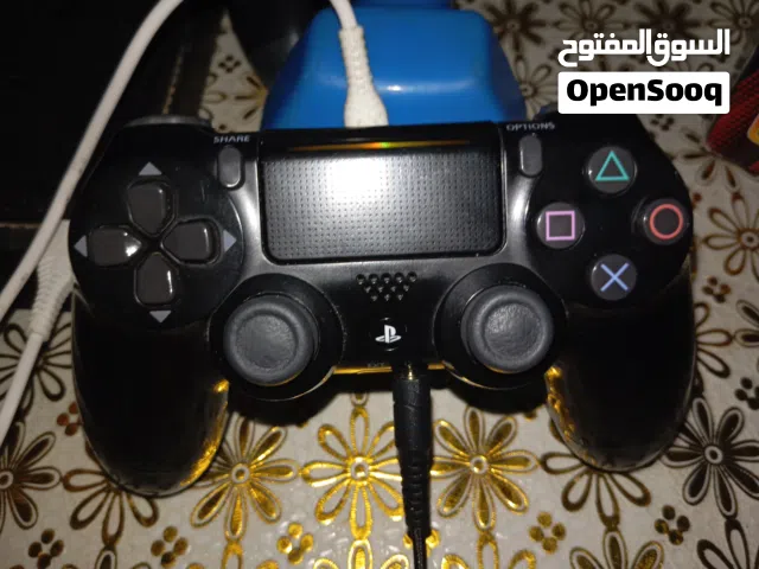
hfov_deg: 63.4
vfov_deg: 49.7
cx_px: 380
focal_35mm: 28
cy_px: 284
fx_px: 614
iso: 136
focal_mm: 4.22
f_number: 1.8
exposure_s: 1/50
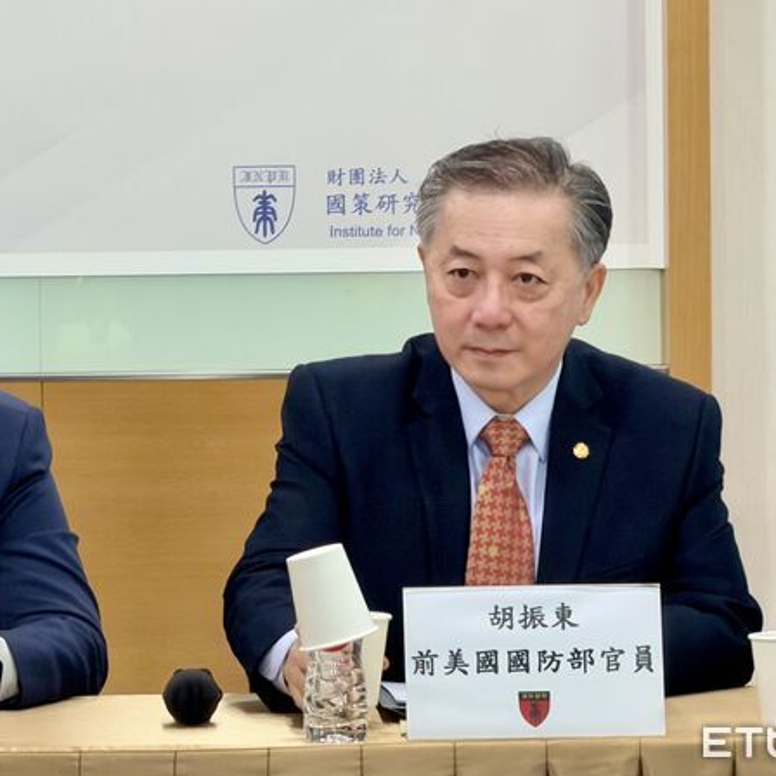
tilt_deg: -4.6
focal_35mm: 237
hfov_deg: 7.4
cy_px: 388
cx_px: 499
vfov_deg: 7.4
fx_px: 6011
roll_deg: +1.0
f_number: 2.8
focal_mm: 16.89
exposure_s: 1/60
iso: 160
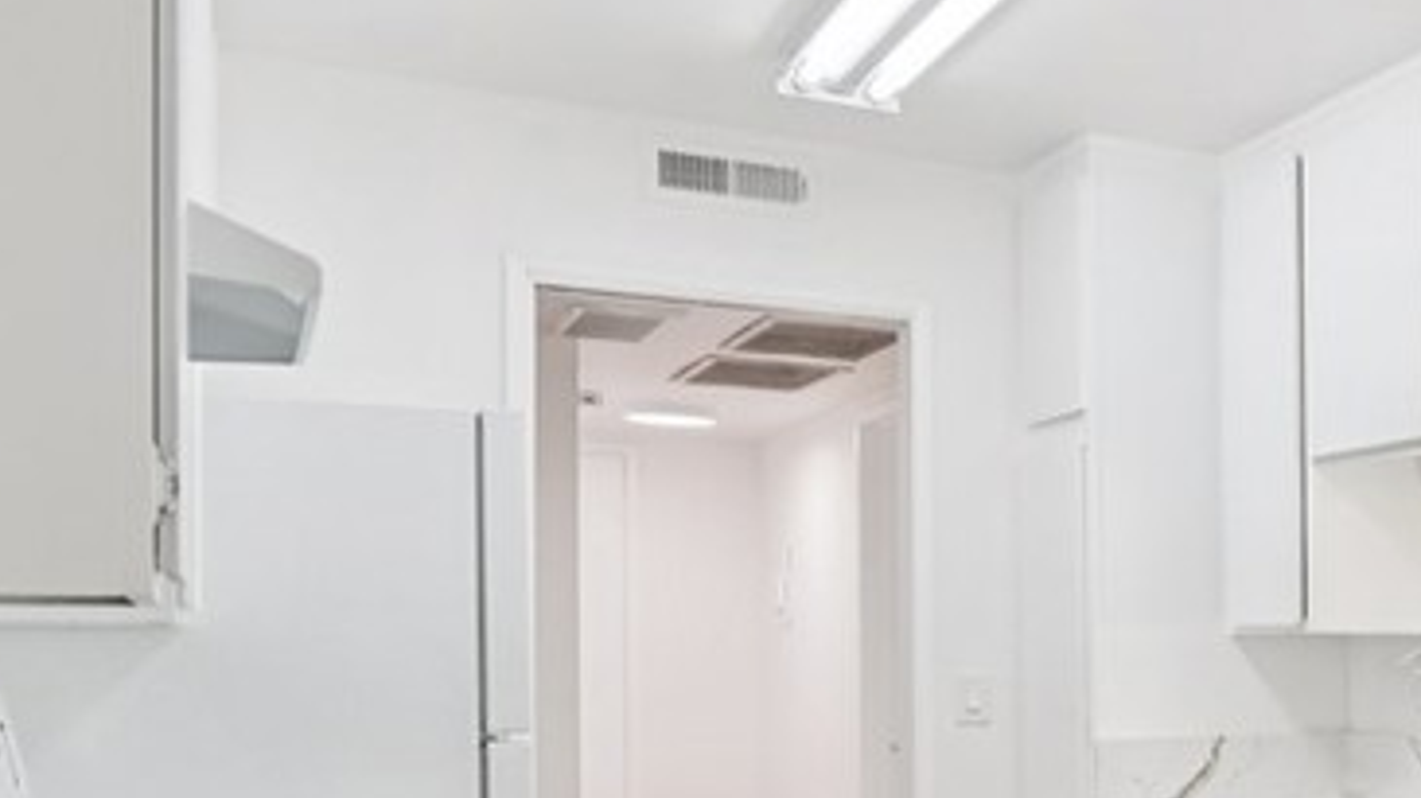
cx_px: 1682
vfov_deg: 24.7
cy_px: 705
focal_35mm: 47
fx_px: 1770
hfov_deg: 35.2
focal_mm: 16
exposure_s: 1/20
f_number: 8
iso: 400
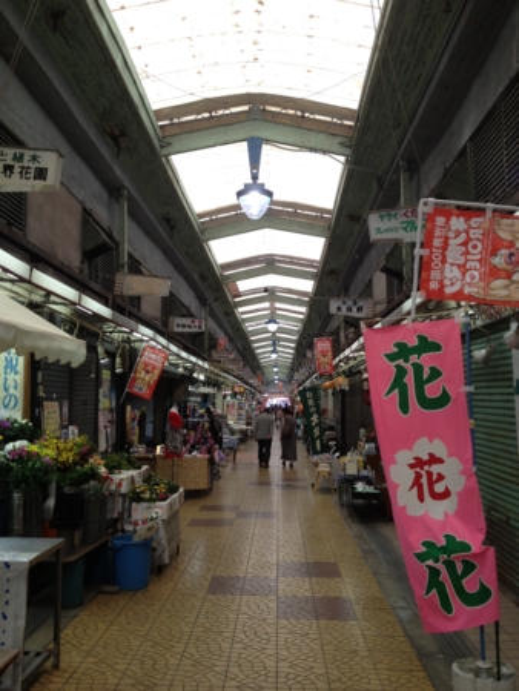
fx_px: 699
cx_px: 260
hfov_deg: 40.7
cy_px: 346
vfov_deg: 52.6
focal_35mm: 35
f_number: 2.4
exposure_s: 1/40
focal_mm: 4.28
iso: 80
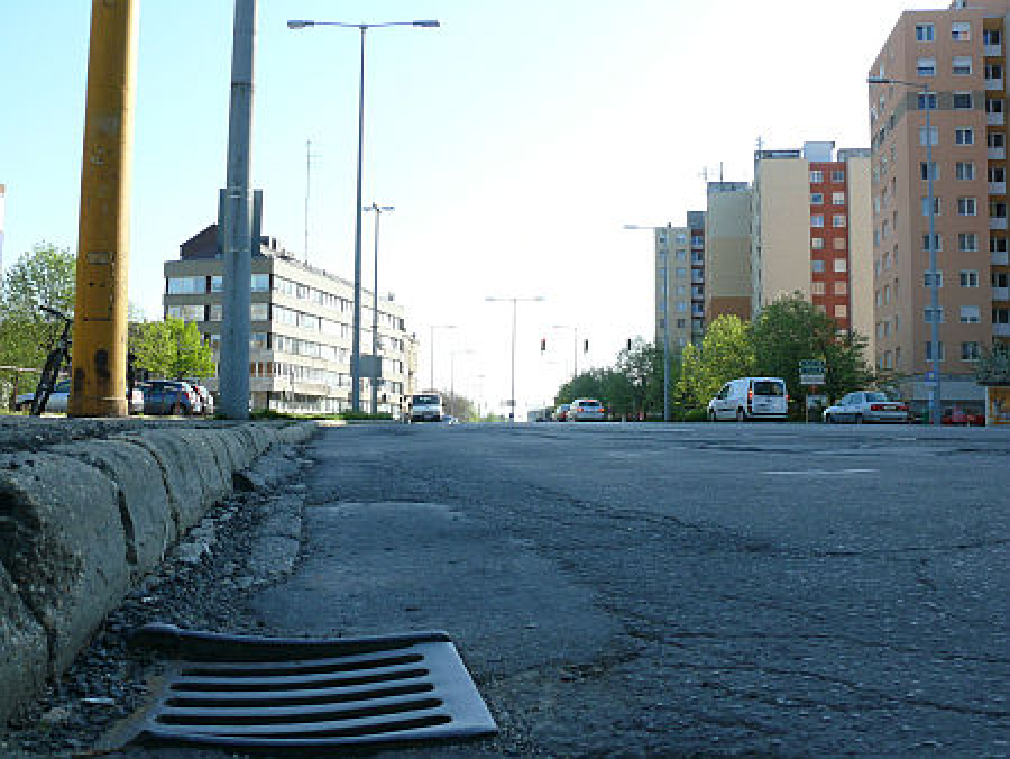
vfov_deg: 40.7
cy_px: 380
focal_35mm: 35
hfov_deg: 52.6
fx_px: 1022
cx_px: 505
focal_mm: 7.4
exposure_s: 1/250
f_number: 5.6
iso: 100
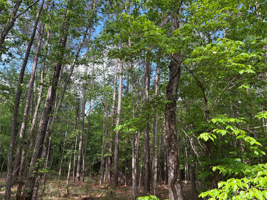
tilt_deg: +16.8
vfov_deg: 53.1
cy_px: 100
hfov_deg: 67.3
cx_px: 134
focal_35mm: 26
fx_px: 201
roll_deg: -2.8
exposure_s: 1/607
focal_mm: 5.96
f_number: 1.6
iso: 64
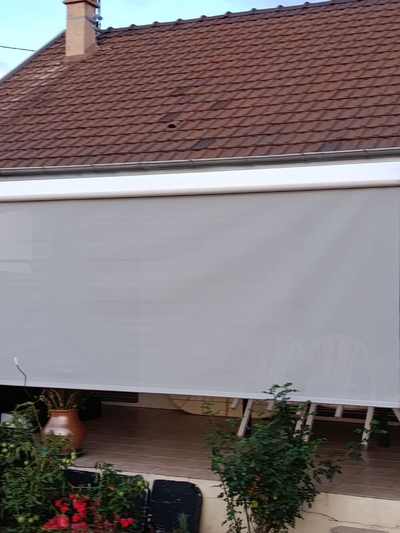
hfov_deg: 24.4
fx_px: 924
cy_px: 266
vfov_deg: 32.2
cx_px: 200
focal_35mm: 60
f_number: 1.7
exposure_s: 1/100
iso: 169
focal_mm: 5.24
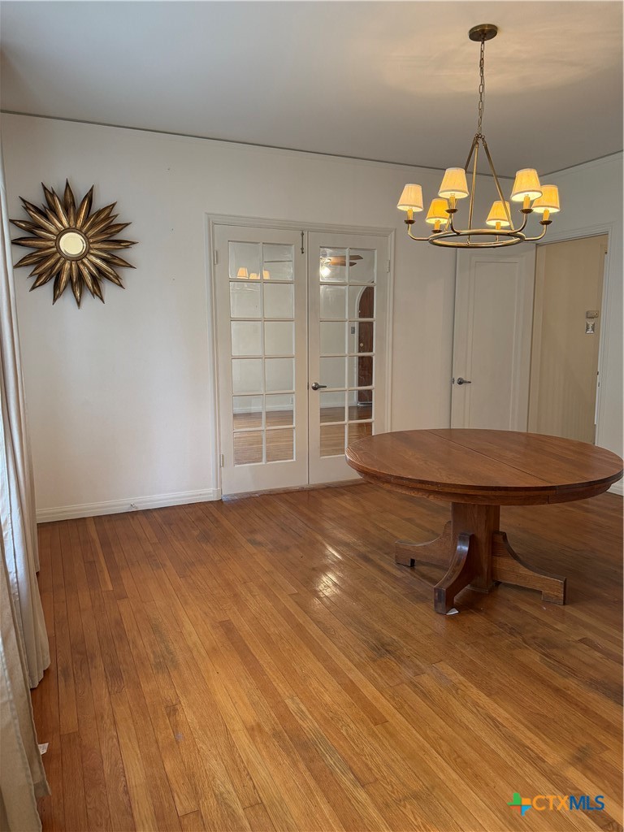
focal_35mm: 24
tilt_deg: -8.8
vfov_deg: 71.6
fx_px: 577
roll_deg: -0.2
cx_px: 312
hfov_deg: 56.8
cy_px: 416
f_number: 1.78
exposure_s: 1/120
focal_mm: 6.76
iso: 320
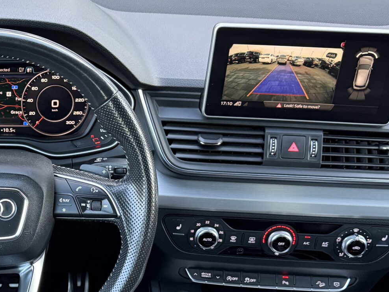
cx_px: 13
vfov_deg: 23.4
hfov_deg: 29.4
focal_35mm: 62
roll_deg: +0.2
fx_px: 697
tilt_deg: -30.5
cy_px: 216
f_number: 1.78
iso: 400
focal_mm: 6.76
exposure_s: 1/60
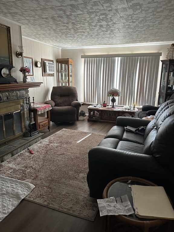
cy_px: 116
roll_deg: -3.4
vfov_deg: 71.6
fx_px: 161
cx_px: 87
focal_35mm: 24
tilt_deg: -11.2
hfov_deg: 56.8
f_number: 1.78
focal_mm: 6.86
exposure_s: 1/60
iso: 320
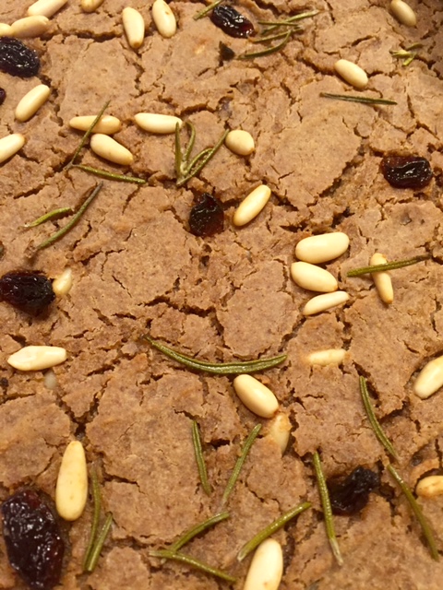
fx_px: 495
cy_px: 295
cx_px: 222
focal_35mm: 29
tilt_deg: -66.4
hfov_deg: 48.2
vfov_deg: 61.7
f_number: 2.2
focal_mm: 4.15
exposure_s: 1/25
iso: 250
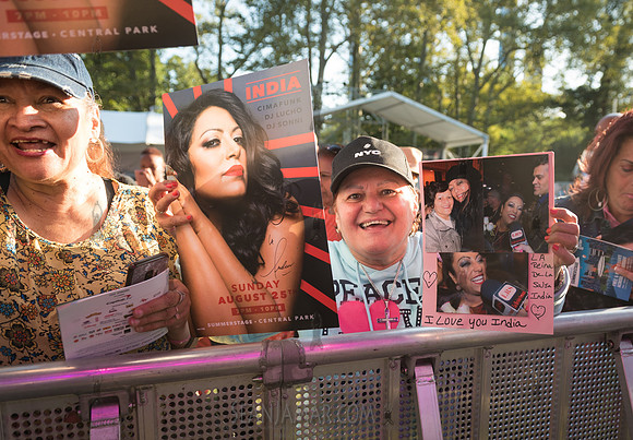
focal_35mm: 29
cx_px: 386
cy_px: 257
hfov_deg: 62.5
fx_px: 514
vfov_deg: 46.1
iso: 200
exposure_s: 1/320
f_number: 4
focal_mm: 24
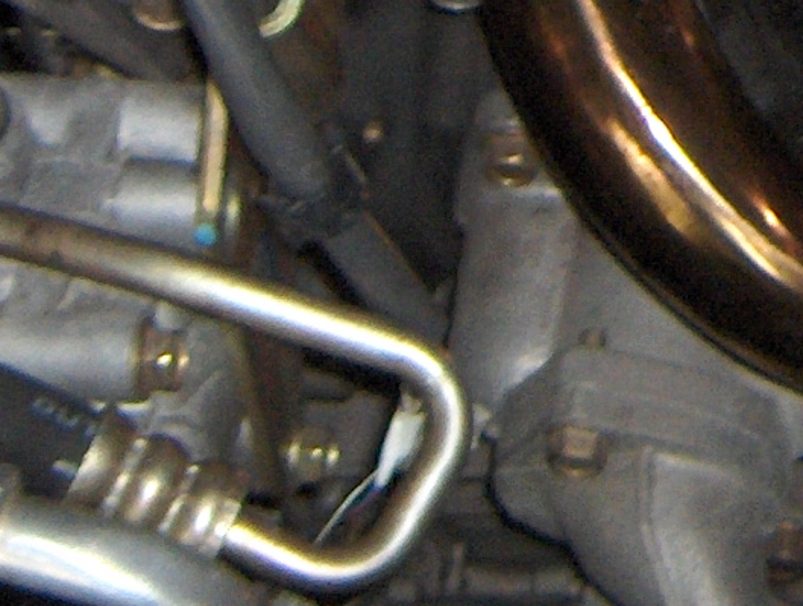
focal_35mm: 191
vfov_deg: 7.5
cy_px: -638
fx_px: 4440
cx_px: 1175
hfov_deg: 10.0
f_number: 2.8
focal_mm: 8
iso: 100
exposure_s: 1/60
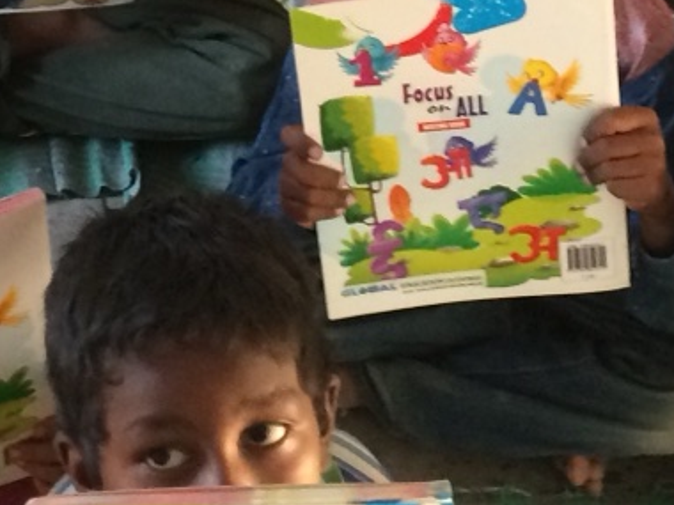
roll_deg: +1.2
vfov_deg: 11.3
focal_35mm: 122
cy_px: -411
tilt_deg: -33.2
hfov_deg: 16.1
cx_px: 168
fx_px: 2375
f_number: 2.2
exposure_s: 1/33
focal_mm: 4.15
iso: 200
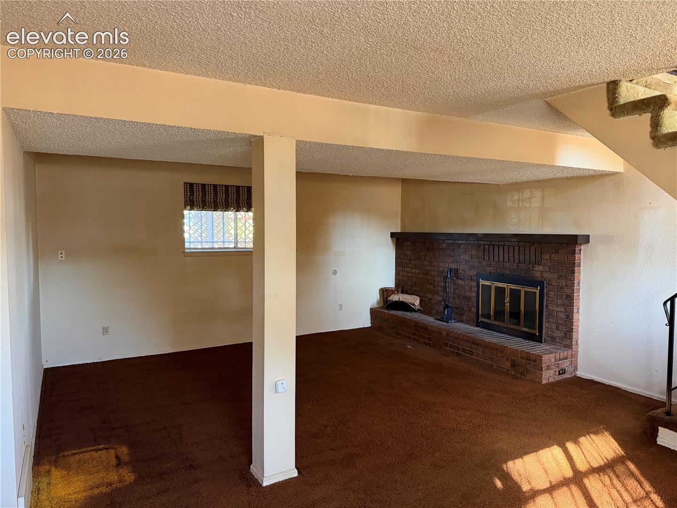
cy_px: 254
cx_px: 338
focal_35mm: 24
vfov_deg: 56.8
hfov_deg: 71.6
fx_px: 469
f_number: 1.78
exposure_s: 1/60
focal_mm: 6.76
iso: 640
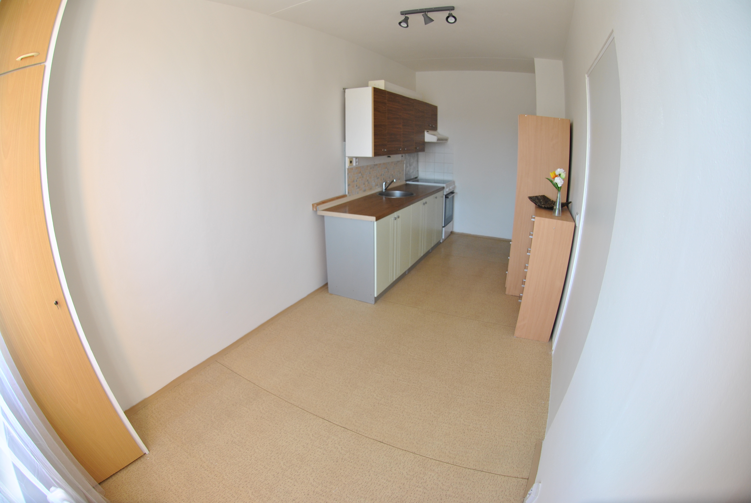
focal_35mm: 16
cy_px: 252
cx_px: 376
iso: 200
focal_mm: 10.5
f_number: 3.5
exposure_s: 1/50
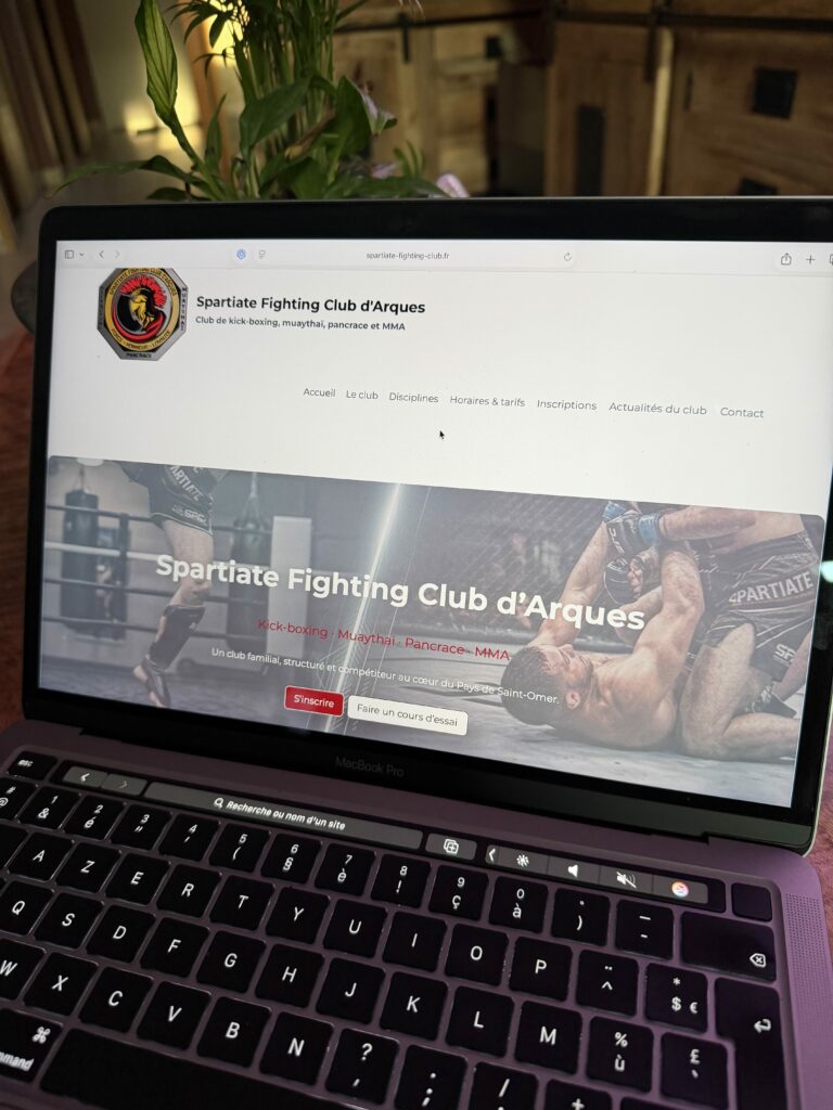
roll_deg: +3.9
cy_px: 555
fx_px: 770
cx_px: 416
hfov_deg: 56.8
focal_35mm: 24
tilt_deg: -34.9
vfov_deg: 71.6
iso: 200
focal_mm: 6.76
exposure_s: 1/60
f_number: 1.78
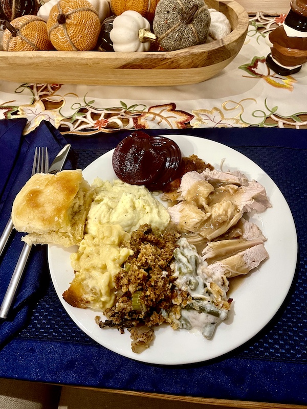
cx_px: 154
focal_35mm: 25
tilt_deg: -59.2
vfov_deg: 69.4
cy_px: 204
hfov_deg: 54.9
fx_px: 296
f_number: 1.6
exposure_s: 1/60
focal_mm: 5.1
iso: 400
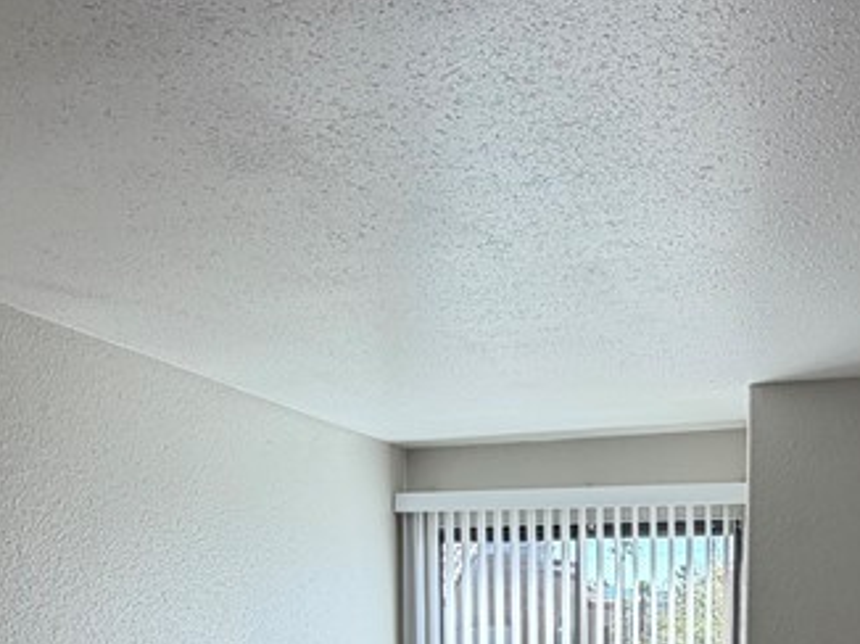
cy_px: 736
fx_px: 1092
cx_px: 520
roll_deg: +0.3
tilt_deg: -6.4
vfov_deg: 29.1
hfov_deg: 42.7
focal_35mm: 44
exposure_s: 1/165
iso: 50
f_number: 2.2
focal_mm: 2.22
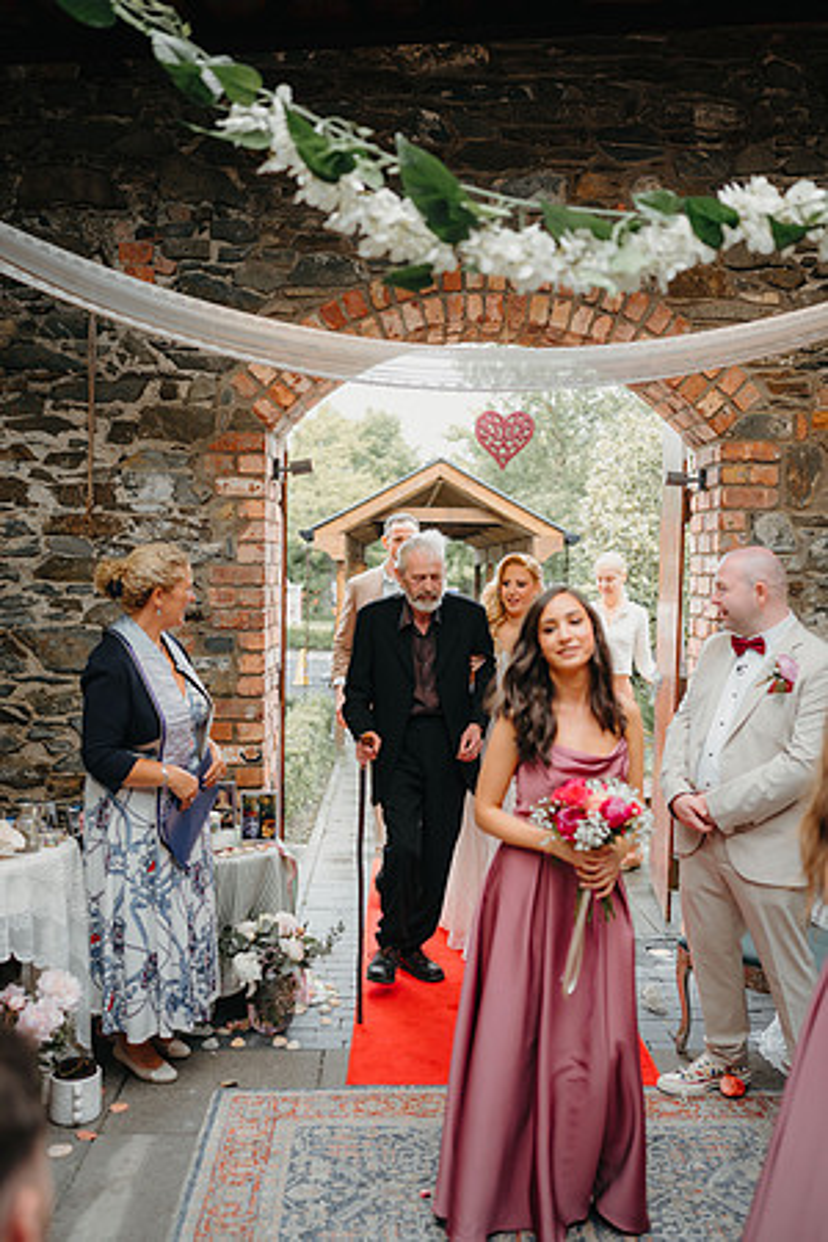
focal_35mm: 35
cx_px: 414
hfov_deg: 37.9
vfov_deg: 54.4
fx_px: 1207
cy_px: 621
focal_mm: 35
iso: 100
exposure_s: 1/500
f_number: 1.8
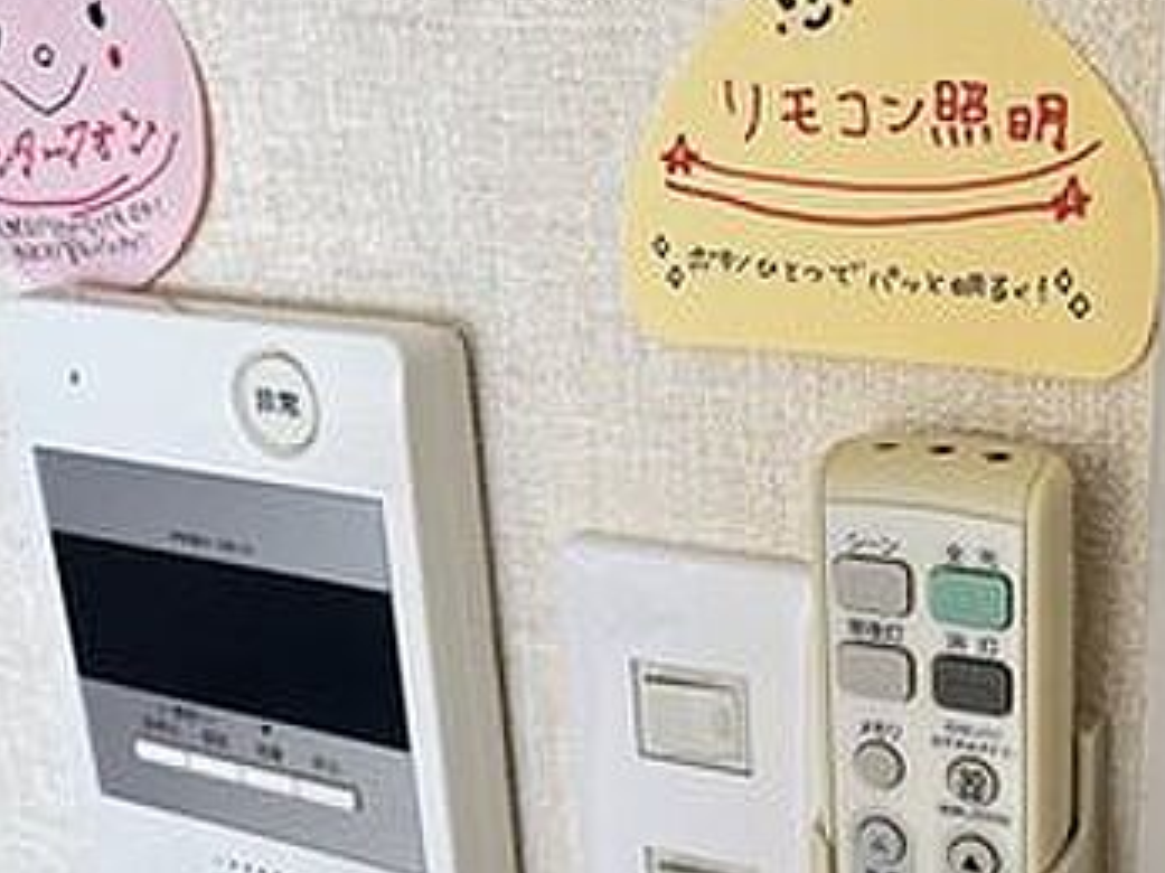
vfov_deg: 32.1
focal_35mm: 45
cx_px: 947
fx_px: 1514
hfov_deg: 40.2
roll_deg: -1.0
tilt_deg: -20.4
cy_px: 514
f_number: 1.6
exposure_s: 1/100
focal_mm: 5.1
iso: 100
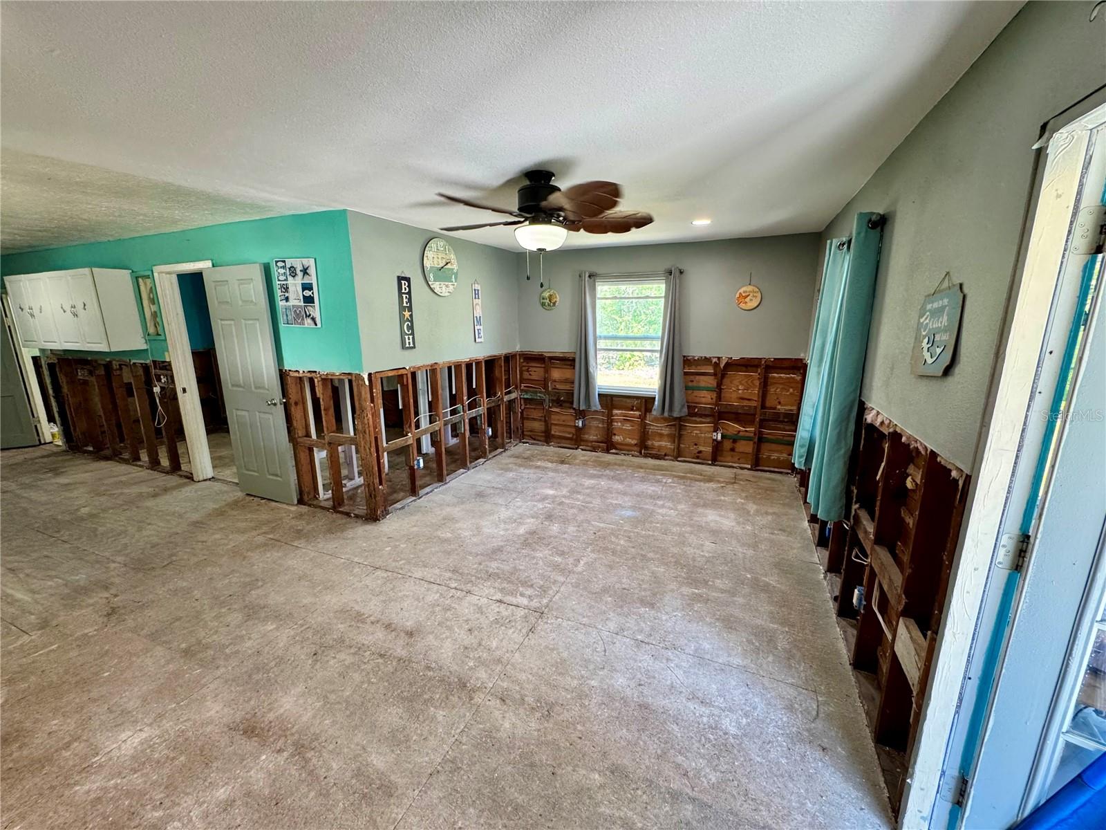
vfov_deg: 85.7
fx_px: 447
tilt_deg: -12.5
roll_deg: +0.7
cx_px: 553
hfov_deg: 102.1
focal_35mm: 14
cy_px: 415
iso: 320
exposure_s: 1/120
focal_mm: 2.22
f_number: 2.2
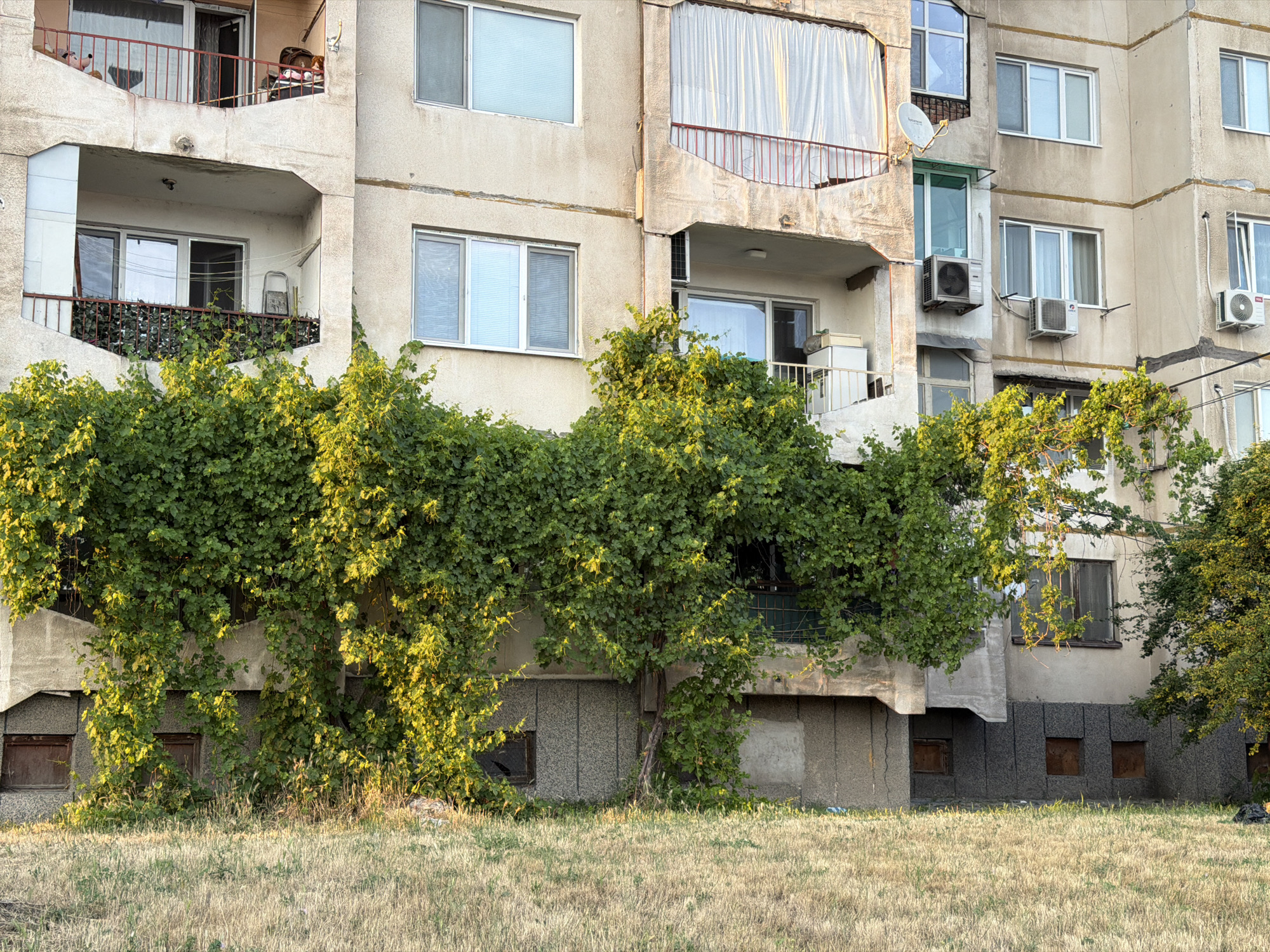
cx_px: 635
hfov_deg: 39.7
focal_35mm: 48
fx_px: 1761
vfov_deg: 30.3
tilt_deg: +8.4
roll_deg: +0.1
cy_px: 476
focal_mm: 6.76
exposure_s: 1/280
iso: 64
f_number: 1.78
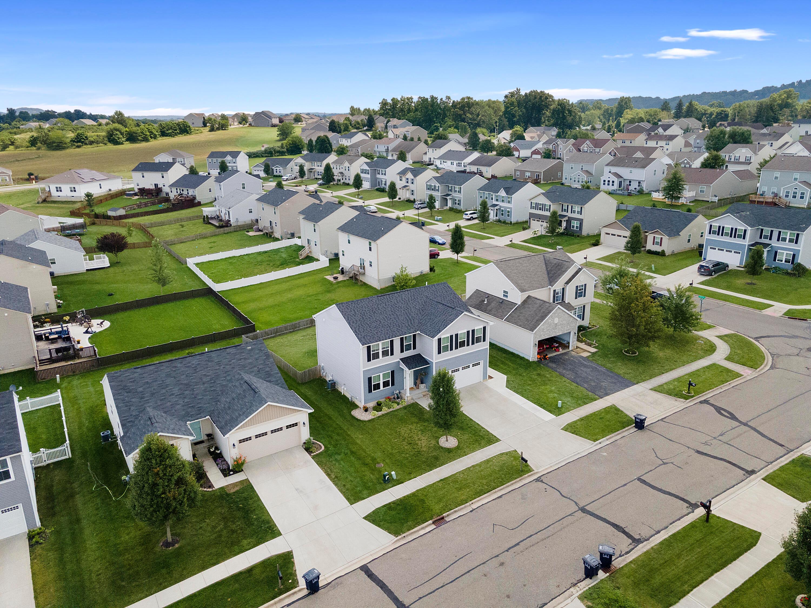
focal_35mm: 24
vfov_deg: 56.8
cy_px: 304
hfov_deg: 71.6
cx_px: 406
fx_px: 562
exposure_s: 1/2000
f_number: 2.8
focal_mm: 4.5
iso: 800
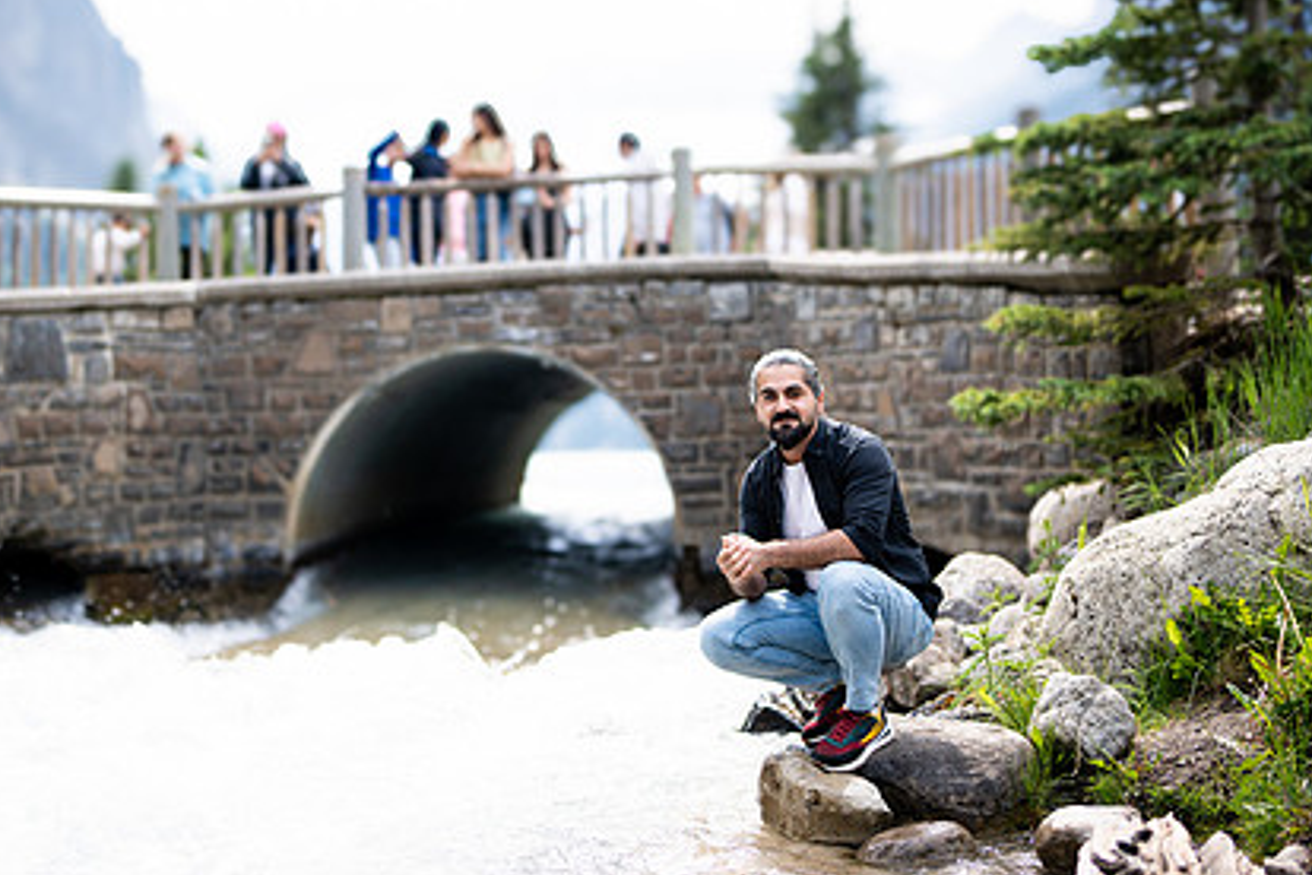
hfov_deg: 40.1
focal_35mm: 49
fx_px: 1786
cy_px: 350
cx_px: 513
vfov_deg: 27.5
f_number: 1.2
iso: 200
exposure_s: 1/6400
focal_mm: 35
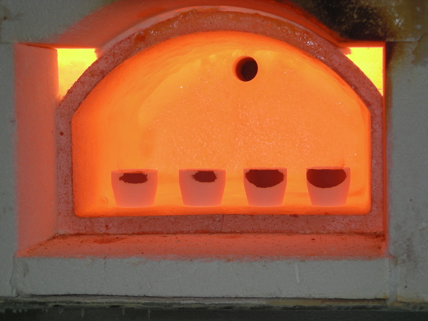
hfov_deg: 18.7
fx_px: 1298
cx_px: 214
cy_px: 160
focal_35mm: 105
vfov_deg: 14.1
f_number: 4.7
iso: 50
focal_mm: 17.1
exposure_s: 1/89
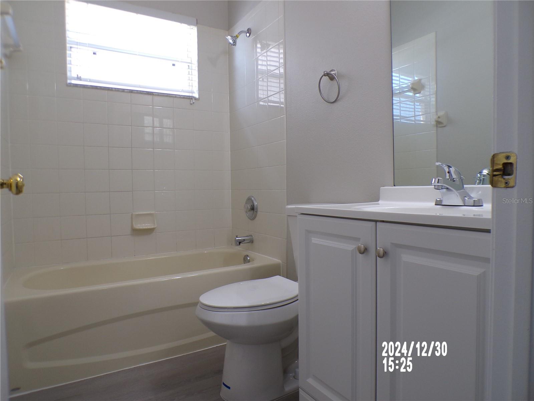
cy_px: 200
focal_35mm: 24
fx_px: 370
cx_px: 267
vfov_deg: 56.8
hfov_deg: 71.6
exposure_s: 1/34
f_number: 3
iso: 117
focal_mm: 4.3
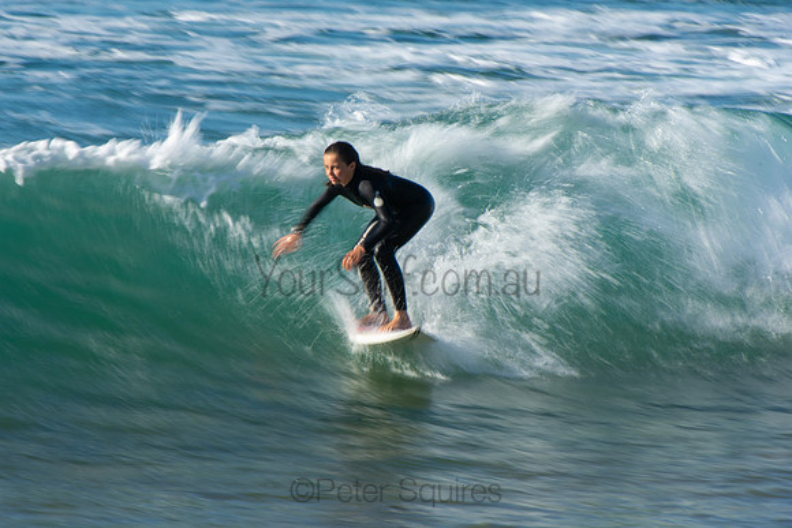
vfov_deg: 2.3
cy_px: 264
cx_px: 396
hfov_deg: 3.4
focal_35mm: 600
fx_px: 13202
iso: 100
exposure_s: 1/20
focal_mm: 400
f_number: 25
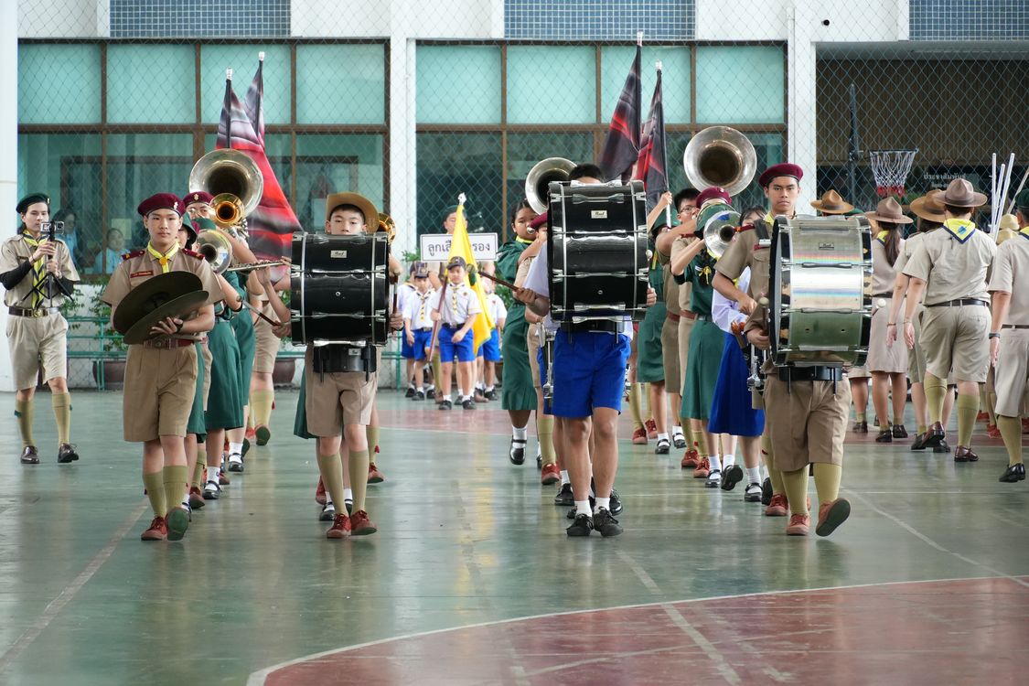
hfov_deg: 13.2
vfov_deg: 8.8
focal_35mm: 156
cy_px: 343
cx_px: 514
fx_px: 4459
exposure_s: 1/125
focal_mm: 104
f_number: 5.6
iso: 1600
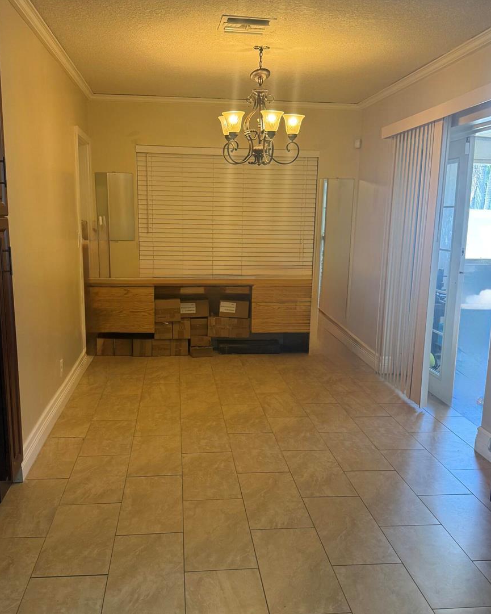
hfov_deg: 54.9
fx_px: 472
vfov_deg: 65.9
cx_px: 239
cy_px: 339
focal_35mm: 26
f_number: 1.78
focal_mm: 6.76
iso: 250
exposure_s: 1/120
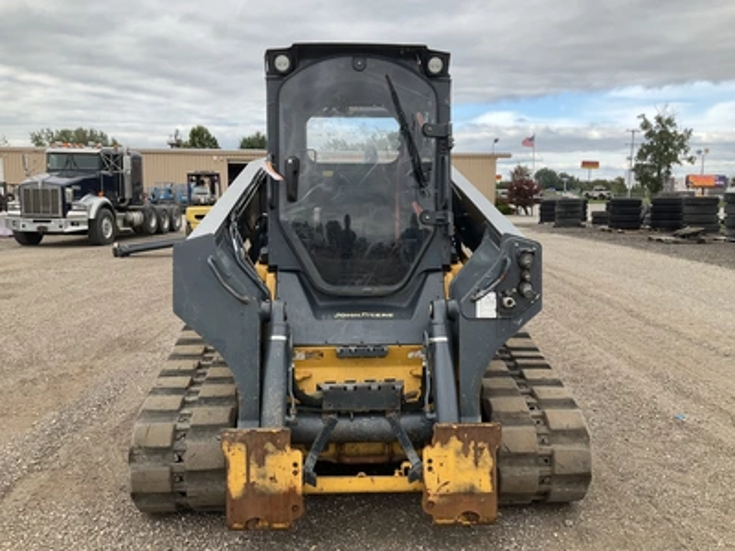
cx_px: 368
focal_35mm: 29
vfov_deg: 48.2
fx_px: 616
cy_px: 276
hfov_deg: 61.7
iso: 25
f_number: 1.8
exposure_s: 1/454
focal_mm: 3
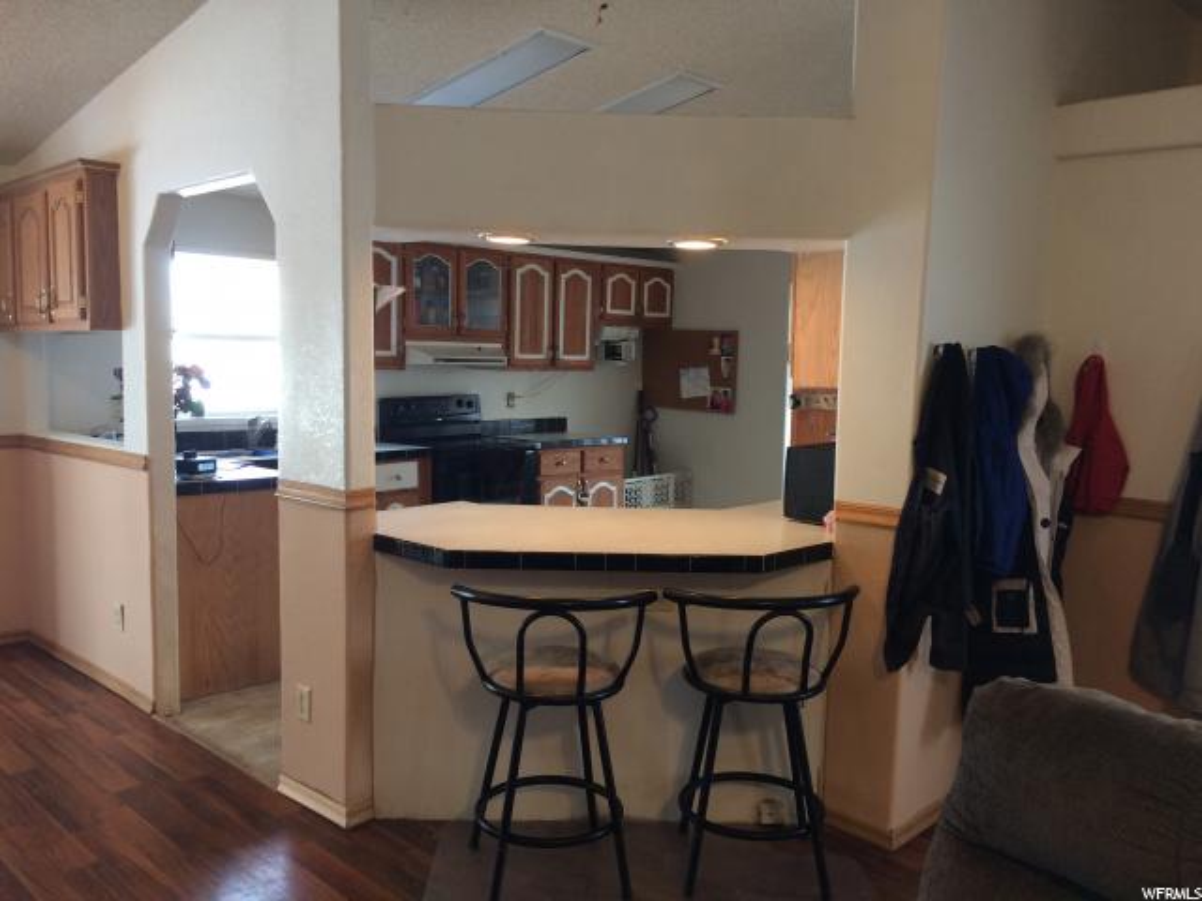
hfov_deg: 61.7
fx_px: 1007
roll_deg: -0.5
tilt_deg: -6.4
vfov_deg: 48.2
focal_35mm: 29
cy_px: 450
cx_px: 601
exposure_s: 1/30
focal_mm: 4.15
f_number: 2.2
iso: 100
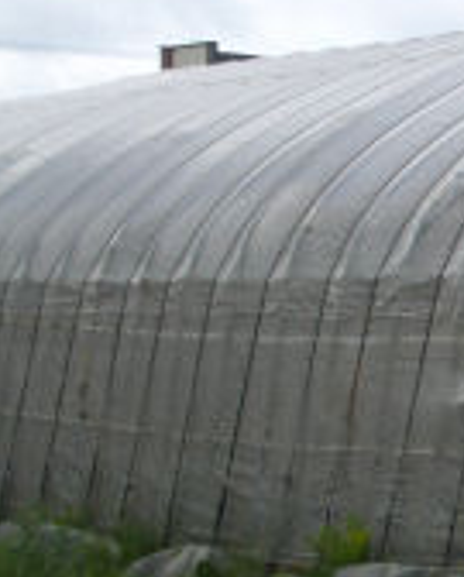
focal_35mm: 131
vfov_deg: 14.7
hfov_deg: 11.3
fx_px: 2243
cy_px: 295
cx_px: 727
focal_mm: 8.2
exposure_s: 1/320
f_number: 5
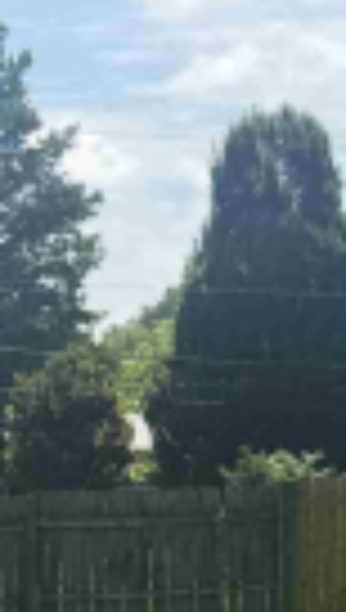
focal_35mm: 128
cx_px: 97
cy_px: 945
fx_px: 2077
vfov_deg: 15.3
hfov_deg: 9.5
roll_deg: +0.8
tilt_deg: -13.3
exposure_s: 1/2710
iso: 80
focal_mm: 6.76
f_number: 1.78
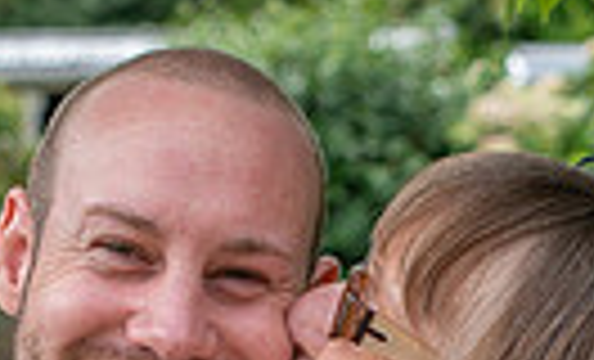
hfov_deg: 10.8
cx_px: 242
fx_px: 3146
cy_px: 455
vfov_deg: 6.5
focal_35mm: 196
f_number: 3.5
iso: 100
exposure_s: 1/250
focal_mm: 35
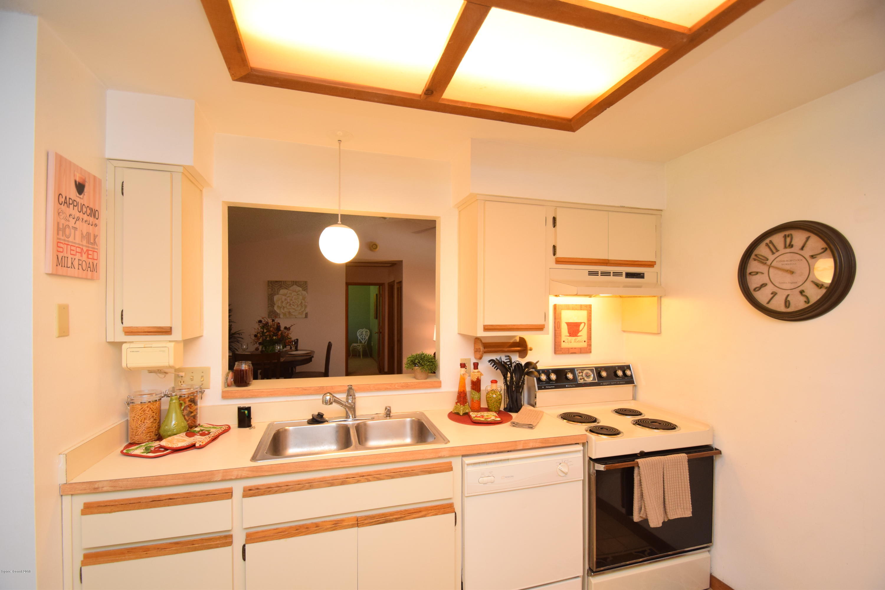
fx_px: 369
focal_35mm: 15
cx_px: 442
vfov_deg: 77.3
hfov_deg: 100.4
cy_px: 295
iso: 800
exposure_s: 1/80
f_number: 4.5
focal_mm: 10
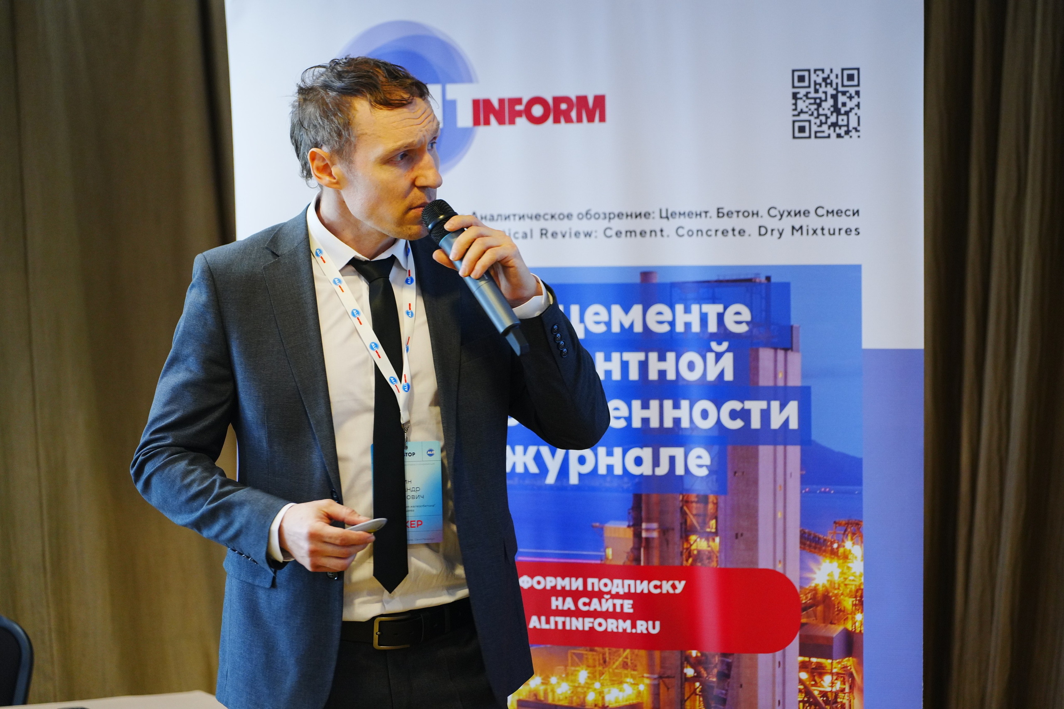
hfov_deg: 19.1
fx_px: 3162
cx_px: 532
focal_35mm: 107
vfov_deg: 12.8
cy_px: 354
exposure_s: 1/160
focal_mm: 107
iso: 2000
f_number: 2.8
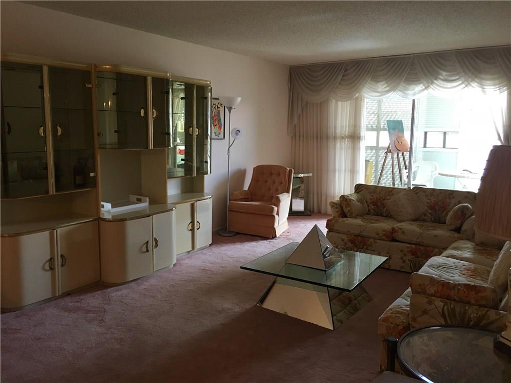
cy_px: 192
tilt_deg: -7.9
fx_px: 428
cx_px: 256
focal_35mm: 29
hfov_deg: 61.7
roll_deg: -0.9
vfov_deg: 48.2
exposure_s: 1/30
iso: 160
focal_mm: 4.15
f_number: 2.2
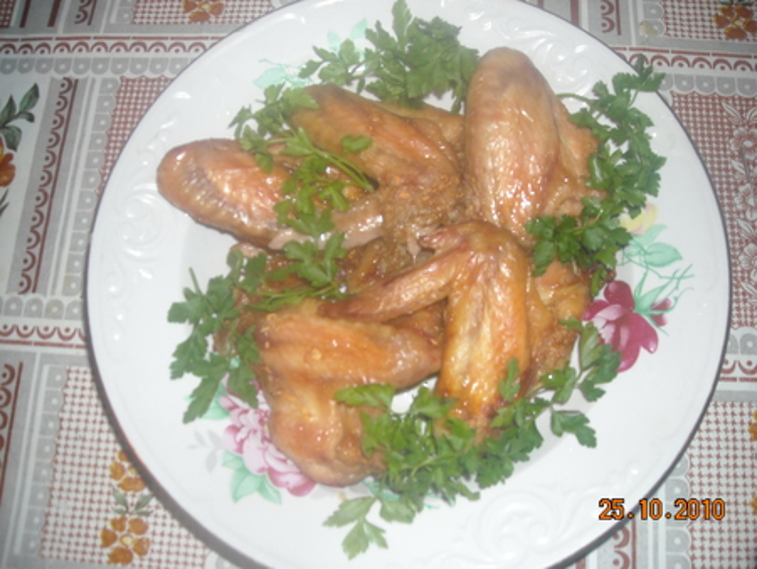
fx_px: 766
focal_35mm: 35
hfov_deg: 52.6
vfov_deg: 40.7
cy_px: 284
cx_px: 378
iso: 200
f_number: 2.8
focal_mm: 5.7
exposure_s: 1/60
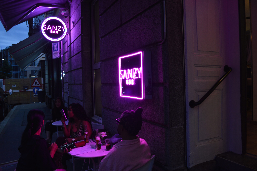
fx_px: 193
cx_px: 128
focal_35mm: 27
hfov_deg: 67.4
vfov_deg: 47.8
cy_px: 86
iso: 400
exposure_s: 1/25
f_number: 3.5
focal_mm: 18
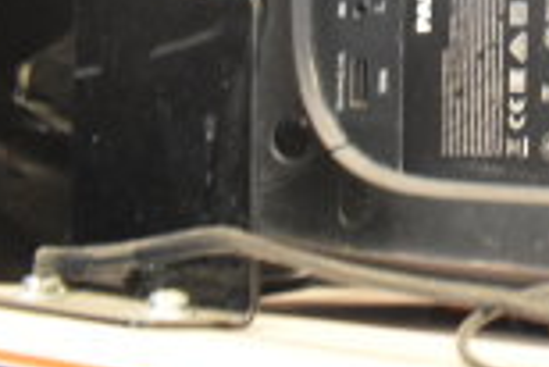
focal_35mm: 107
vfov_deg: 12.3
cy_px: -151
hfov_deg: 15.6
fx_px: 1633
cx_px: 1066
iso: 3600
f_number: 3.5
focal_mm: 18
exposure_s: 1/30
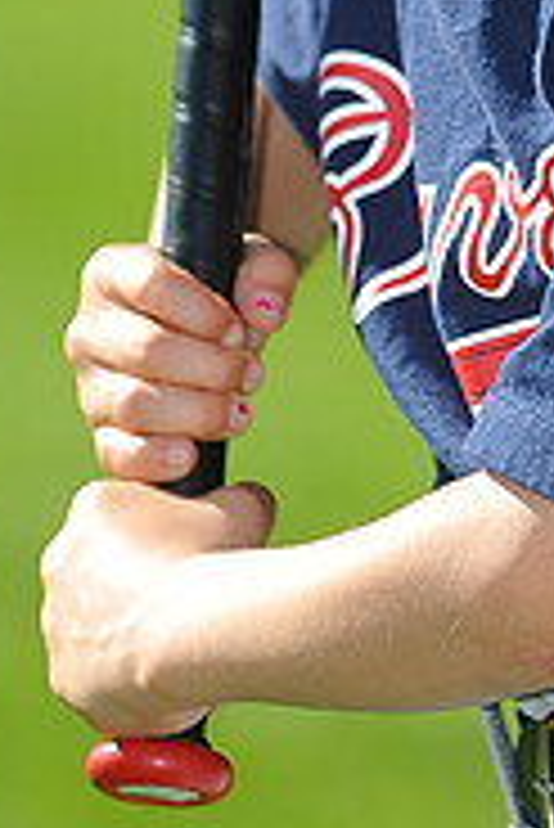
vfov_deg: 3.7
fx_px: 12694
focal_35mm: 551
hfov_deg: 2.5
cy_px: -306
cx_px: 297
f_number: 4.5
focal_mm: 175
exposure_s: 1/1000
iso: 200
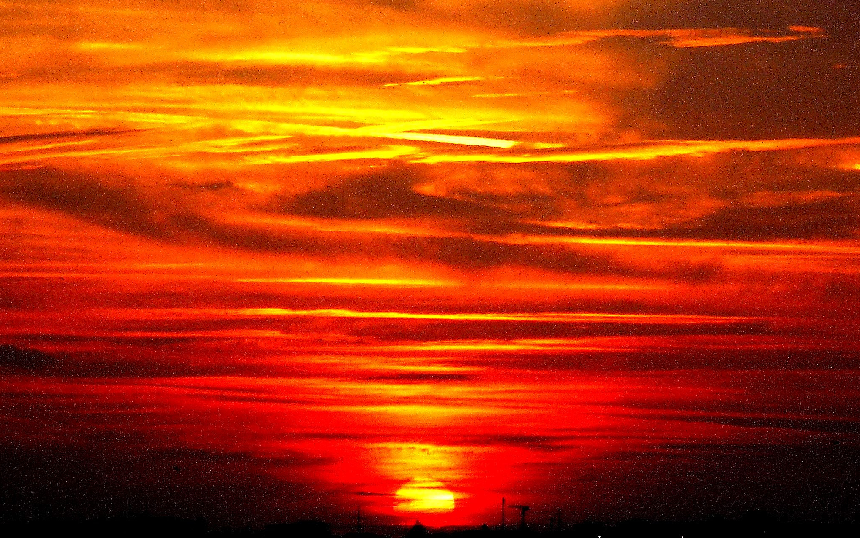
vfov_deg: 4.6
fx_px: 6657
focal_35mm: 284
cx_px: 430
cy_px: 274
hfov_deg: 7.4
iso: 100
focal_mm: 26
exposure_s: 1/125
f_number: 5.9
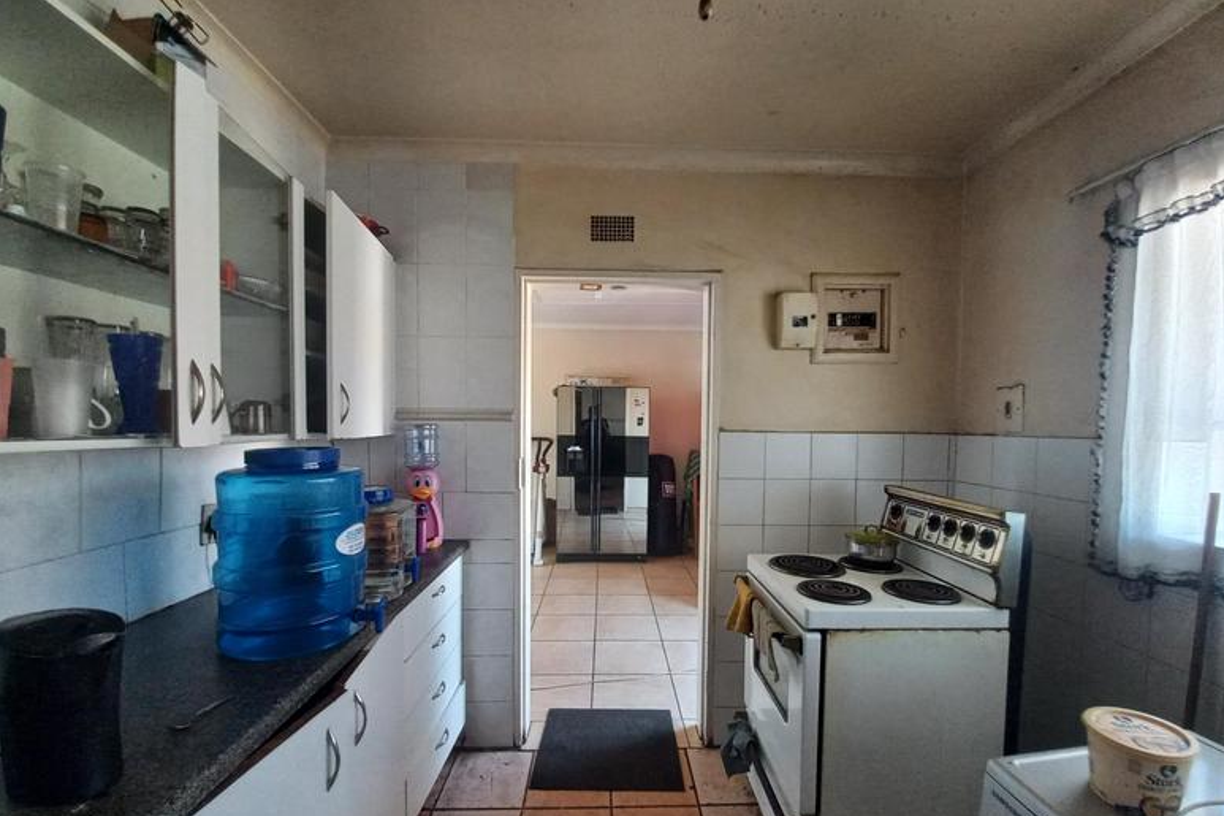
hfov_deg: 104.3
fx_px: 476
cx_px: 606
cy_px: 448
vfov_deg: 80.9
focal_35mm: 14
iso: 125
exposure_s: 1/33
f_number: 2.2
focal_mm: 1.42
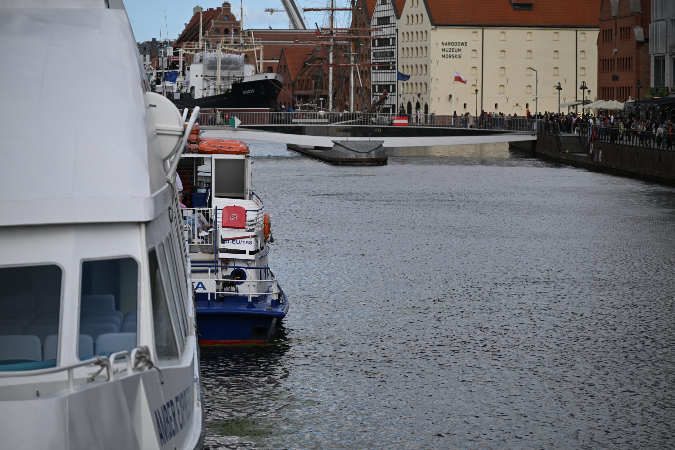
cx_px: 338
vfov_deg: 11.4
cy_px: 225
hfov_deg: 17.1
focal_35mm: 120
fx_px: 2250
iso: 400
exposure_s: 1/4000
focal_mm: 120
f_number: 4
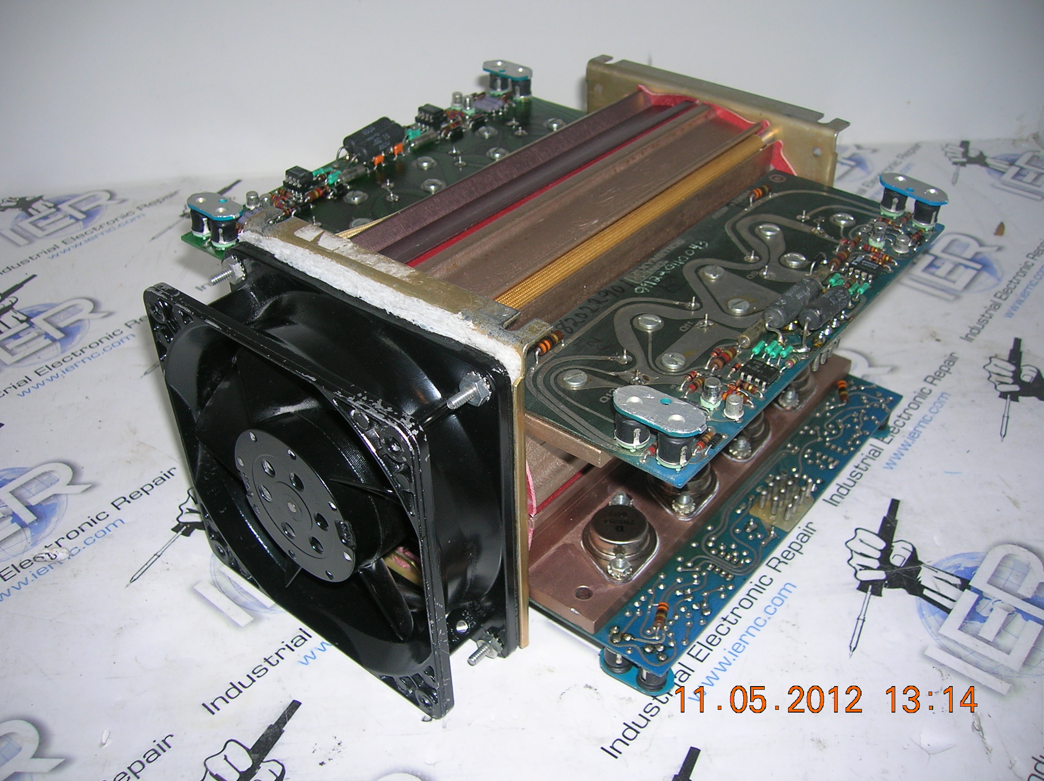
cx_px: 522
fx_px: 1025
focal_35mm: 34
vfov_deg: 41.7
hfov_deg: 54.0
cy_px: 390
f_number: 2.9
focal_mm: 5.7
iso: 50
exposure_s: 1/60.1
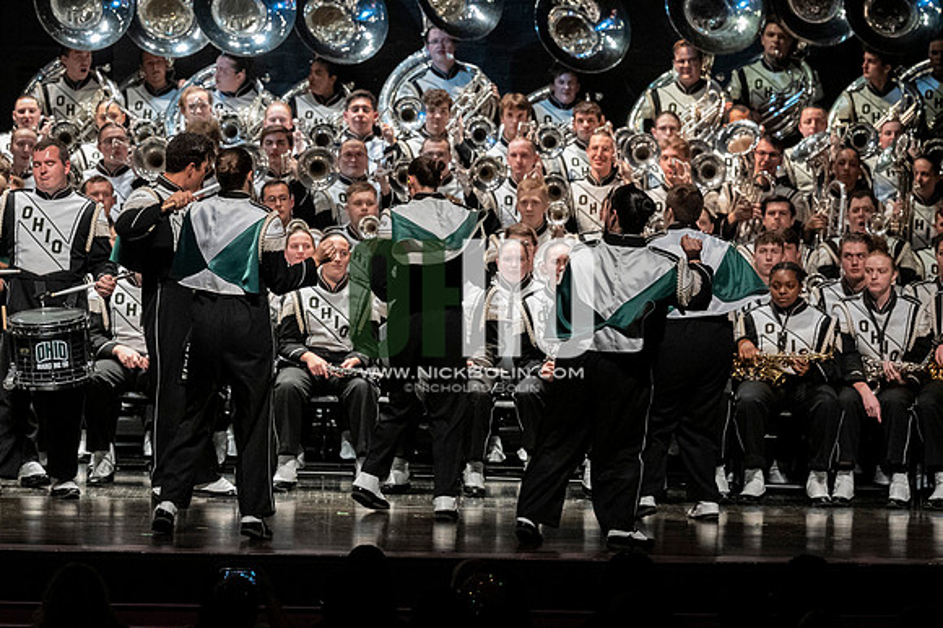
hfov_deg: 9.8
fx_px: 5497
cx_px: 472
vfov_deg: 6.5
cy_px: 314
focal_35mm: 210
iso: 4000
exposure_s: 1/500
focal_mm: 140
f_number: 4
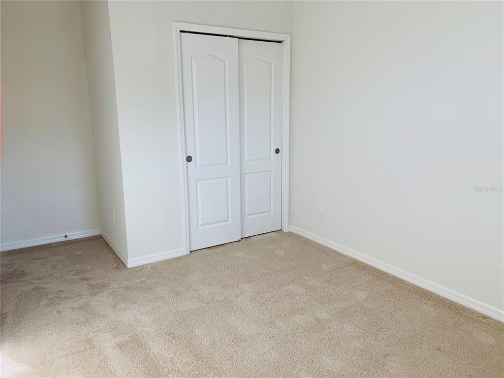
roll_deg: -0.1
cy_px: 189
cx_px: 252
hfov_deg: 67.3
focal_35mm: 26
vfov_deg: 53.1
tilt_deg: -11.2
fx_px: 379
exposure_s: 1/121
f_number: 1.8
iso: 32
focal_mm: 4.25
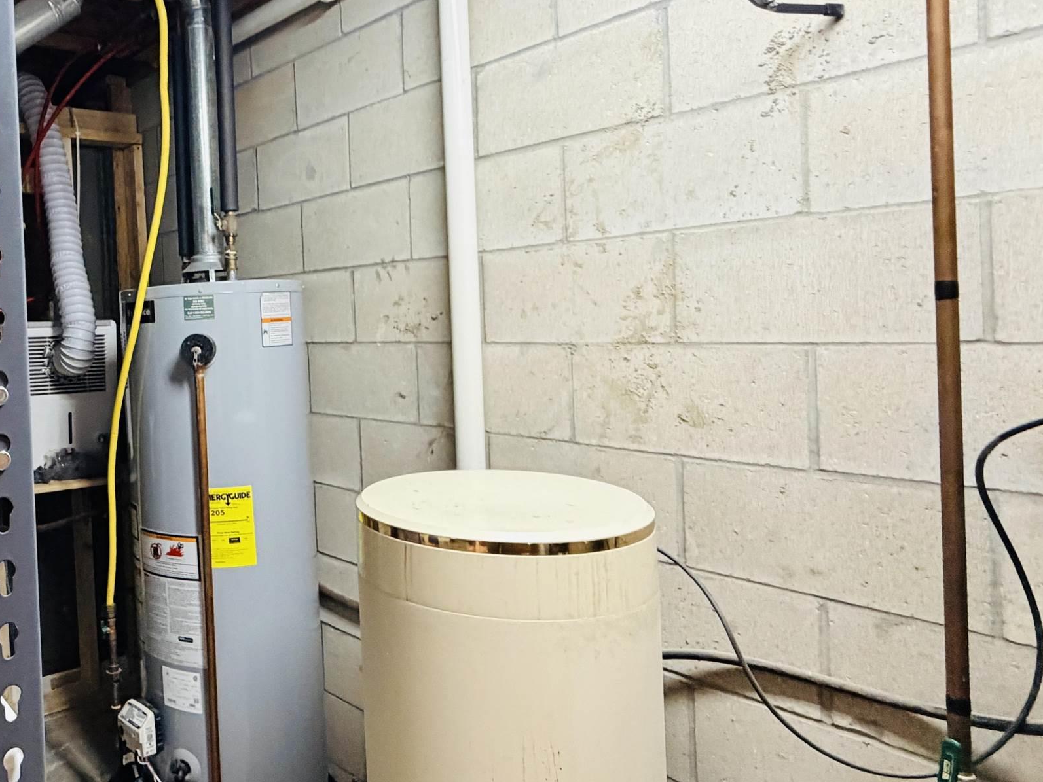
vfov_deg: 51.2
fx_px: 814
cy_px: 344
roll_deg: +2.1
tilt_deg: -2.1
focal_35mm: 27
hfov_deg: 58.8
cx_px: 170
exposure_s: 1/60
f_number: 2.2
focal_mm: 2.22
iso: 400
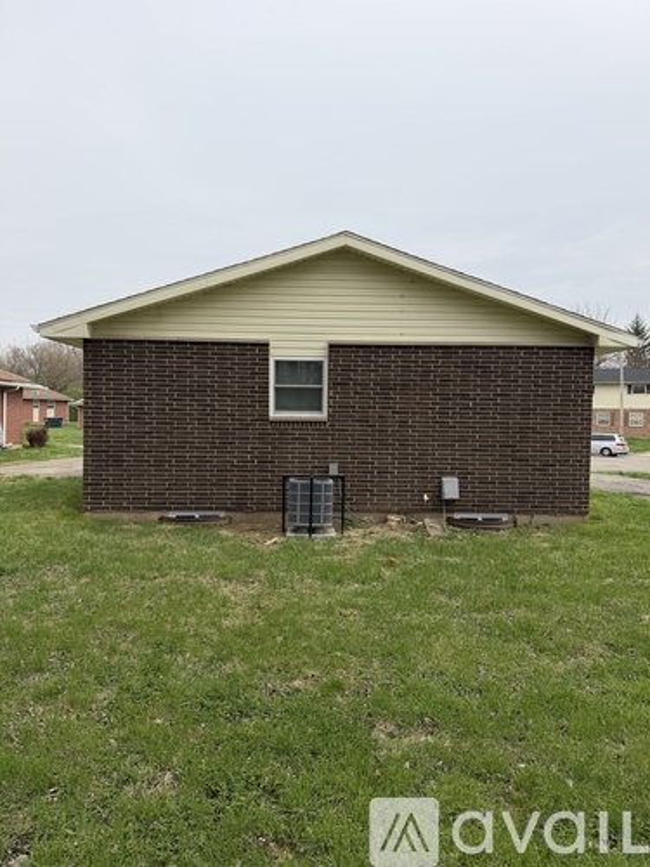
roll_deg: -0.7
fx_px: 601
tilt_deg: -2.6
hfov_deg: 56.8
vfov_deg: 71.6
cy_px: 434
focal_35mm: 24
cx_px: 325
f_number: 1.78
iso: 80
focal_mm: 6.76
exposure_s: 1/4673
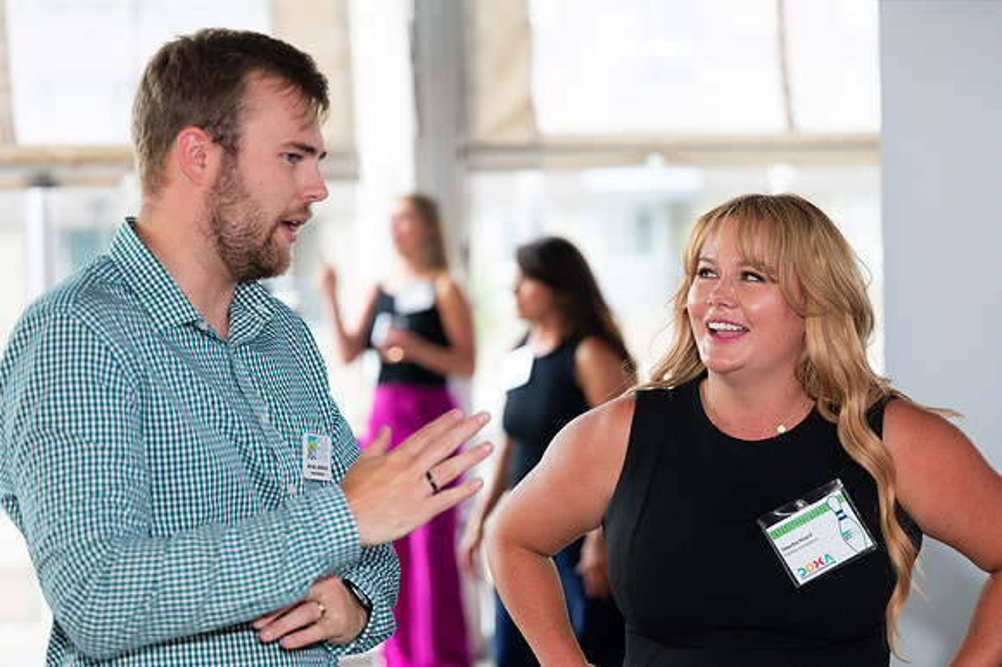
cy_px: 371
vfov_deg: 14.4
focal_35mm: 95
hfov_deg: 21.5
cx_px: 455
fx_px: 2635
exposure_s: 1/640
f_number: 2.8
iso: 1250
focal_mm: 82
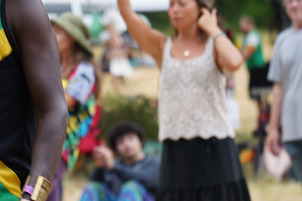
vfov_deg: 6.2
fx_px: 1854
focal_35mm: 221
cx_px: 83
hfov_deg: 9.3
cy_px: 45
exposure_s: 1/160
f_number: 4
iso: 250
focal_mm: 105
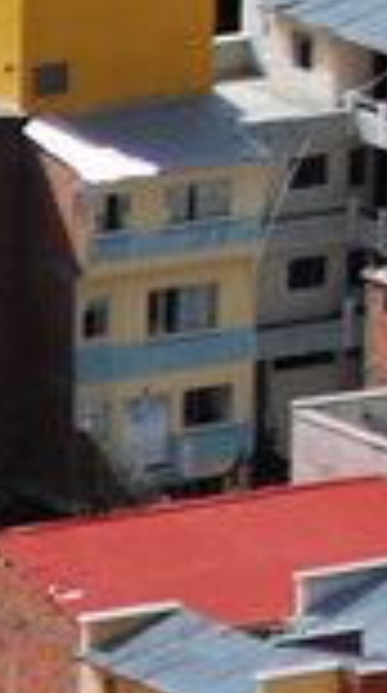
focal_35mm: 1498
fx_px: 27479
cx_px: 2236
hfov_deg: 0.8
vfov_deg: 1.4
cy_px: -907
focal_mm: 122
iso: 100
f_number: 6.3
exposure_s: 1/640
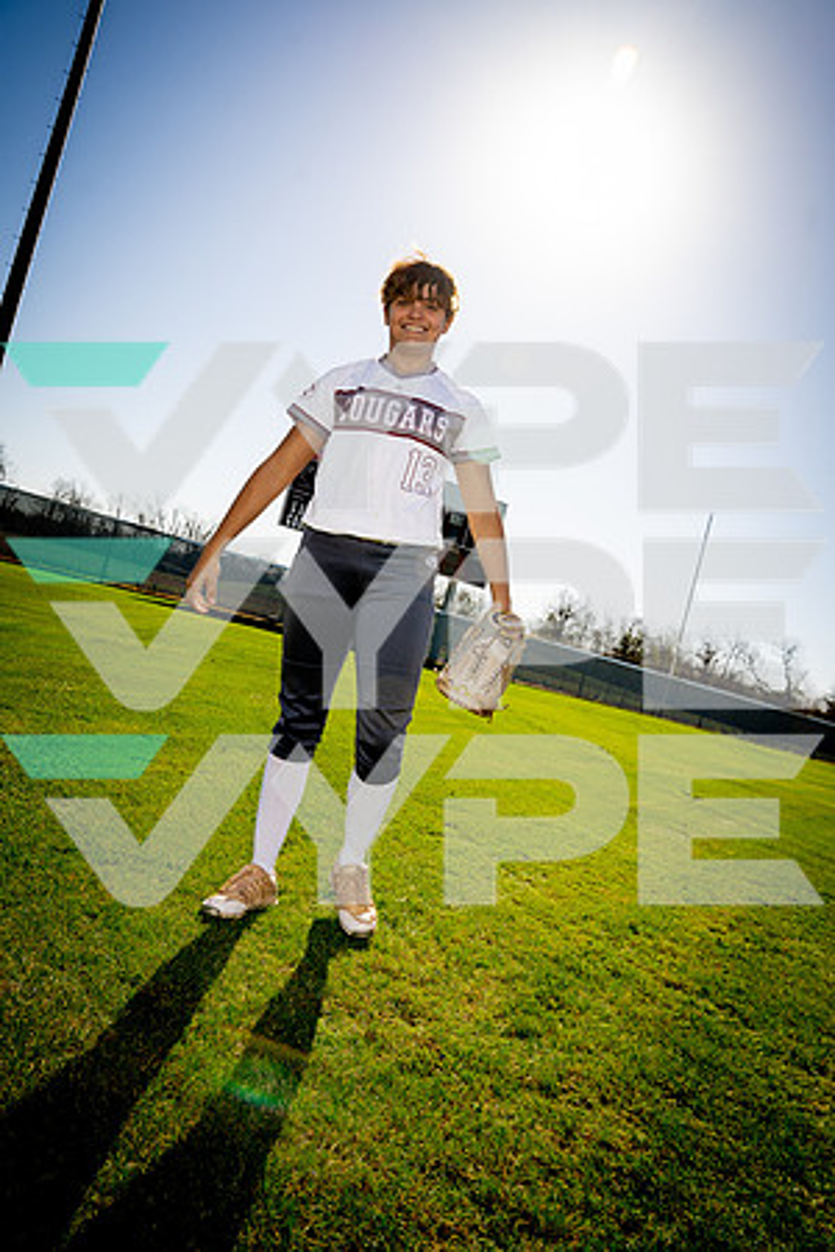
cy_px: 626
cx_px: 418
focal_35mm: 24
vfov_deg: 73.7
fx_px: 835
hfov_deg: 53.1
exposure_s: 1/250
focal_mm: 24
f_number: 7.1
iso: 100
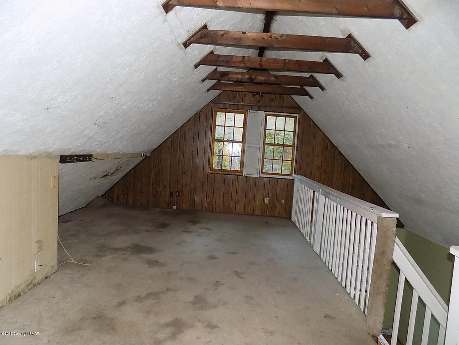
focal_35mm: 23
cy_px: 172
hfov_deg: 73.9
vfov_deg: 58.9
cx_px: 230
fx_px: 305
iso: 360
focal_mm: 4
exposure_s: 1/30
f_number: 3.1
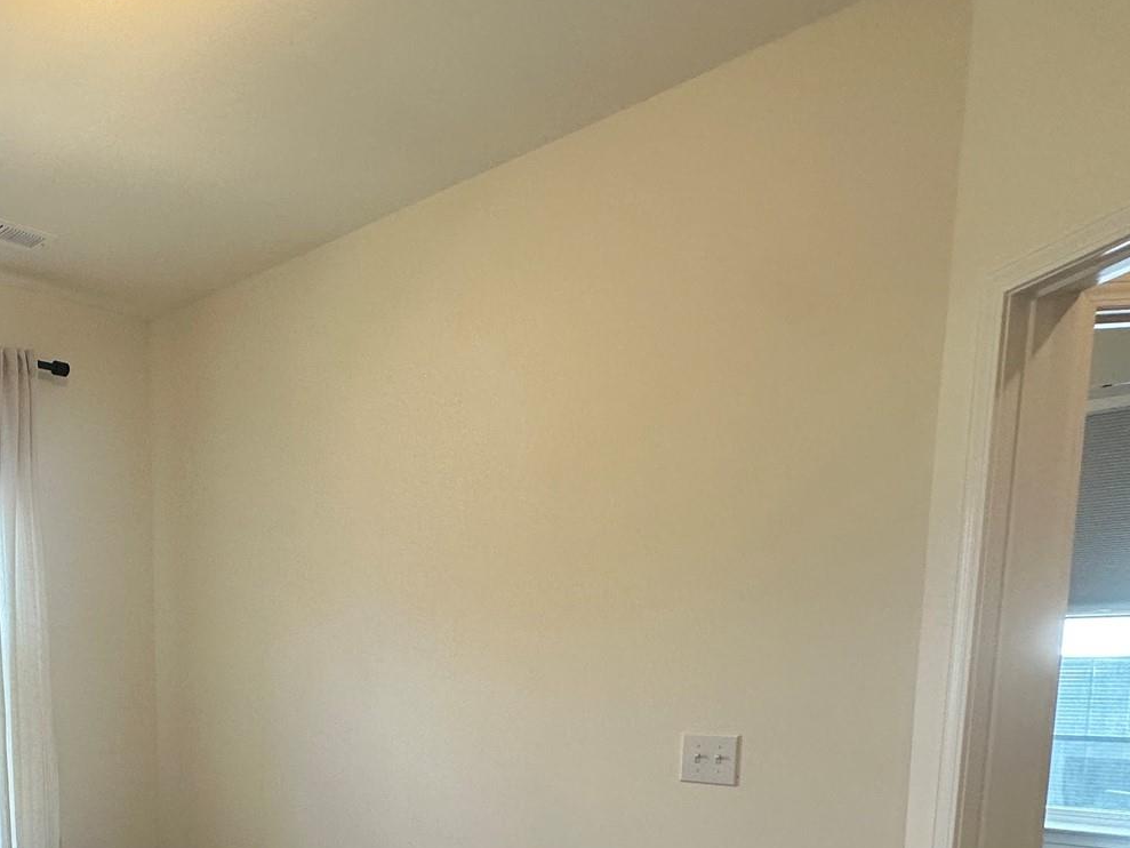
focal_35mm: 29
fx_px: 947
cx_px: 125
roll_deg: +1.0
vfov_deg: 43.8
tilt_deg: -8.0
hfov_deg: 54.2
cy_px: 773
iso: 160
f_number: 2.2
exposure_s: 1/120
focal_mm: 2.22
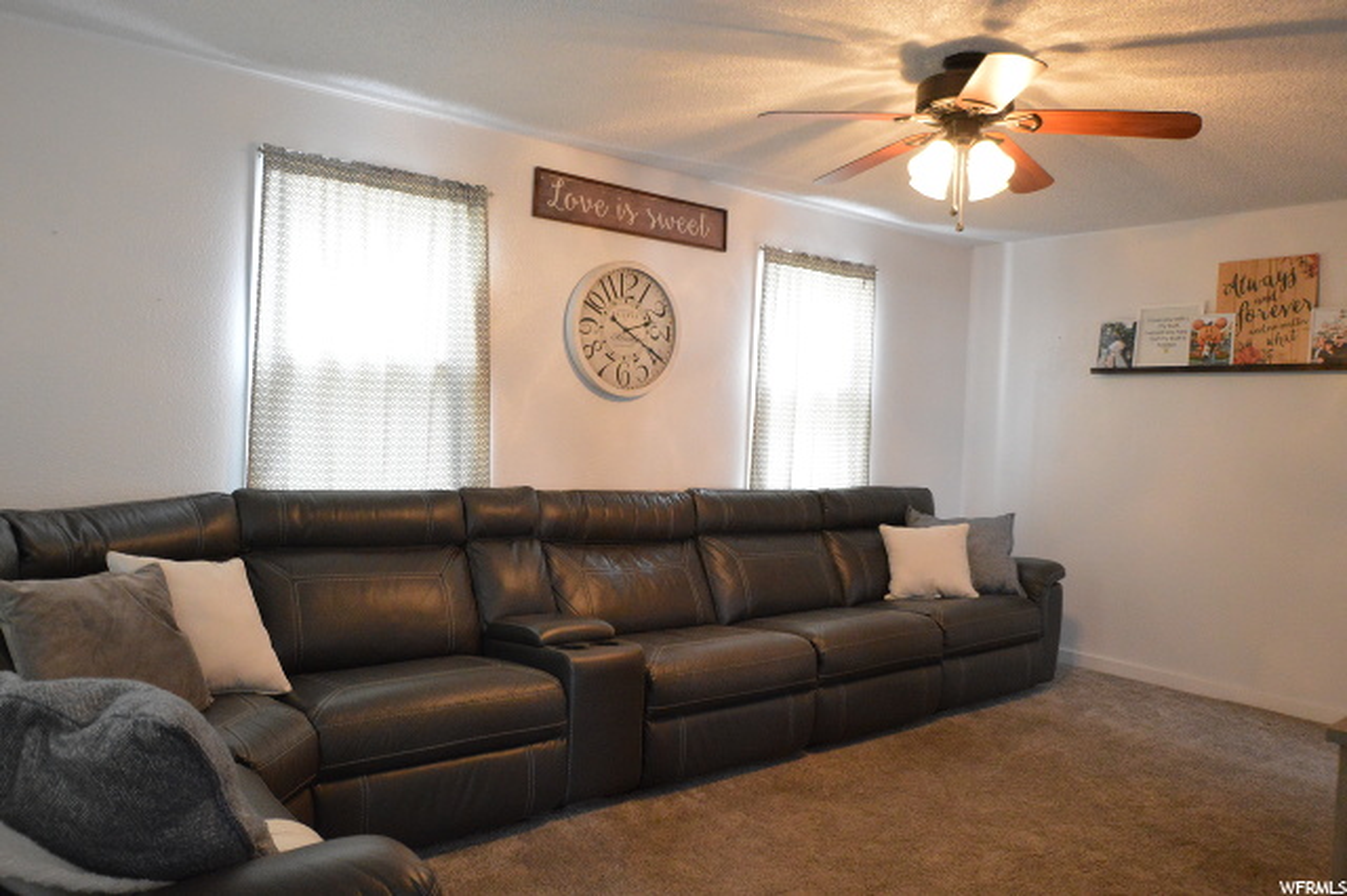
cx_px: 674
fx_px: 897
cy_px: 448
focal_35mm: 24
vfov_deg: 53.1
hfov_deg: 73.8
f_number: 4
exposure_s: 1/60
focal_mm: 16
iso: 3200
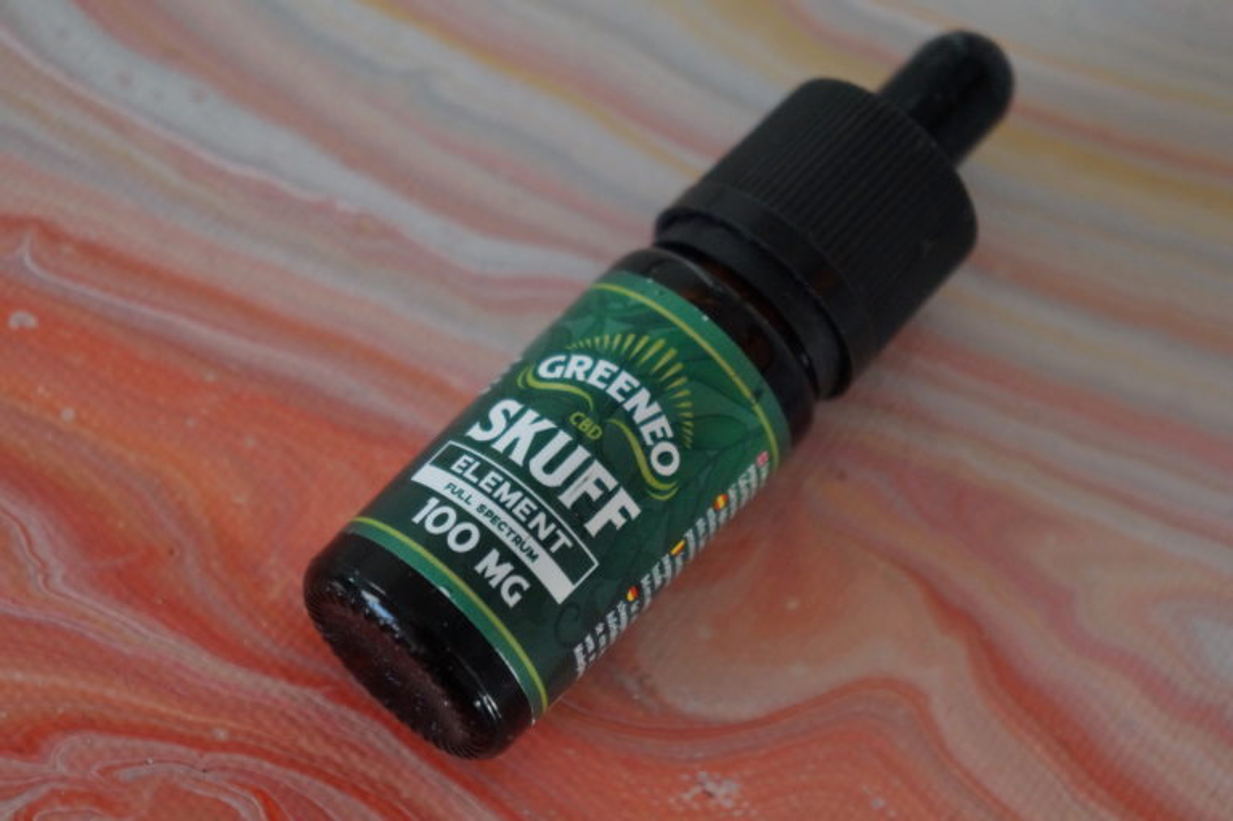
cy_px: 410
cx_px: 616
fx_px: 2824
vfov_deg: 16.5
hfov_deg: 24.6
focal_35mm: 82
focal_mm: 55
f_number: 5.6
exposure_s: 1/160
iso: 2000
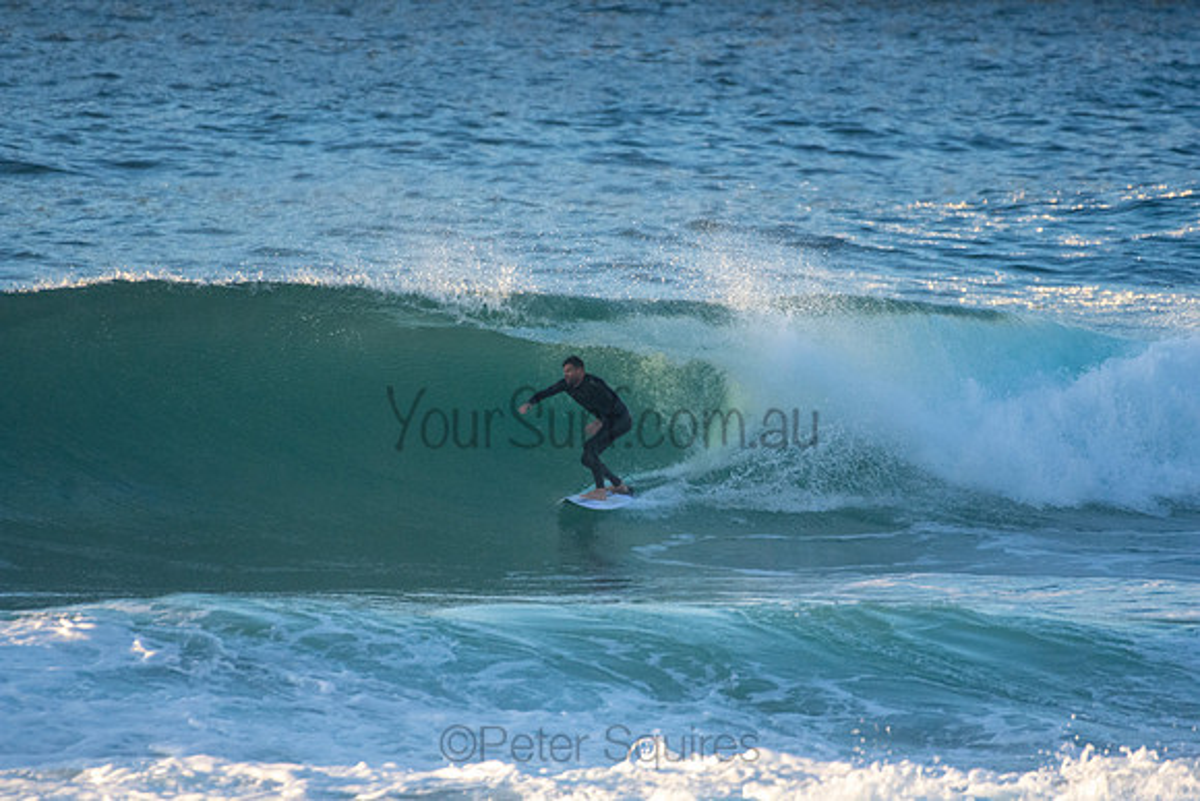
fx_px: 25005
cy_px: 400
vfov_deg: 1.8
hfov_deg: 2.7
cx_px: 600
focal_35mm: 750
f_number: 5.6
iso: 1600
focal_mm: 500
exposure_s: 1/2000
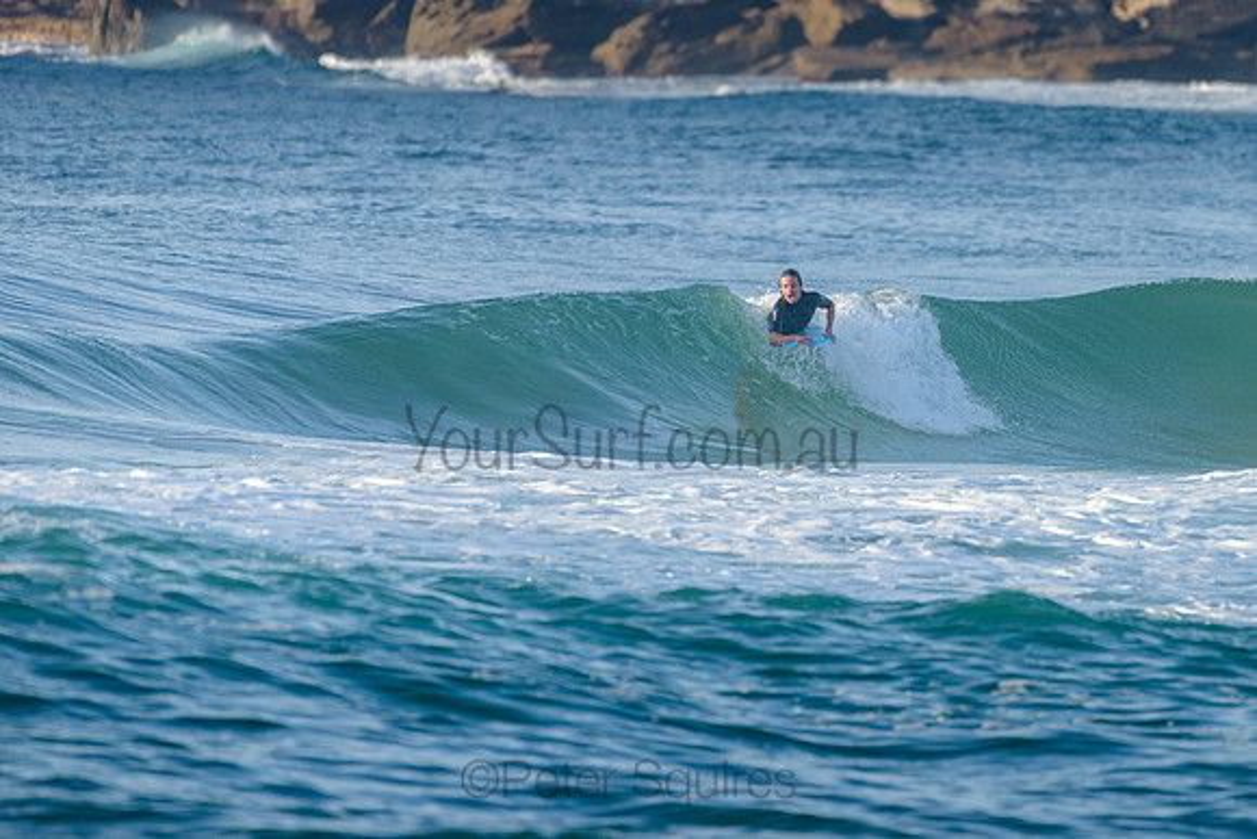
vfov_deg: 2.2
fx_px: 21413
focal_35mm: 613
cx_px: 765
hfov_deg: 3.4
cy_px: 337
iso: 560
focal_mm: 500
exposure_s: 1/2000
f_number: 5.6
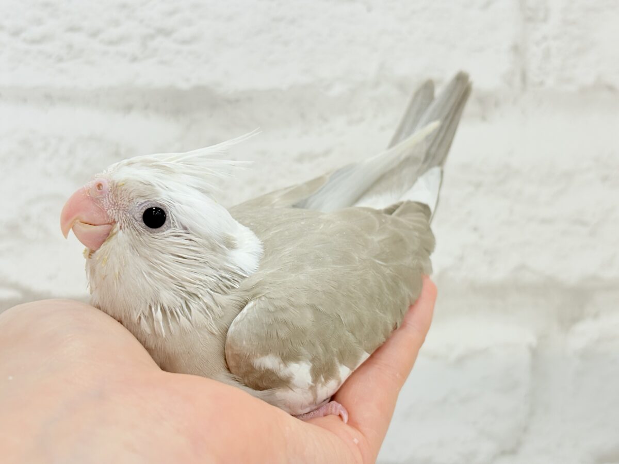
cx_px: 310
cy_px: 232
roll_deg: +1.3
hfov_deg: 36.8
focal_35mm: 52
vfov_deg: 28.0
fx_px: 930
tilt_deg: -3.8
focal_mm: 5.96
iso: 64
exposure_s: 1/100
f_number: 1.6
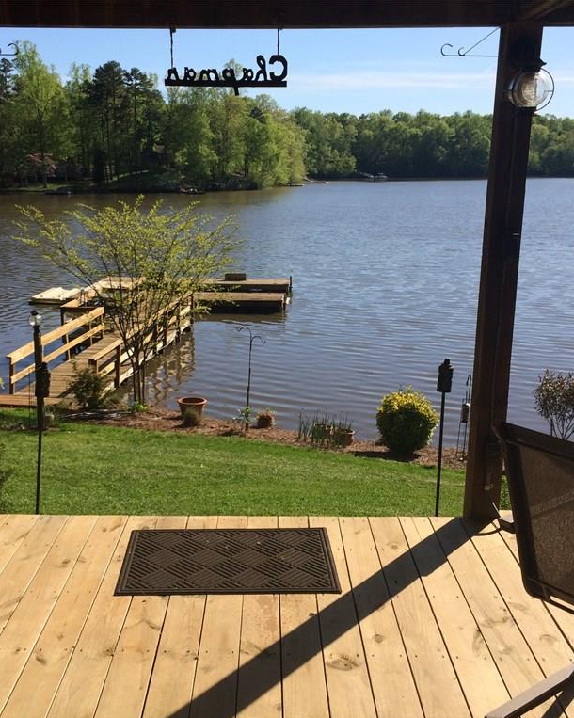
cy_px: 360
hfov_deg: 39.1
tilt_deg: -12.4
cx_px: 247
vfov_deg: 47.9
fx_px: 807
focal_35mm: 38
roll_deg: -0.4
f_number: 2.2
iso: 32
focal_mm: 4.15
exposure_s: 1/2283
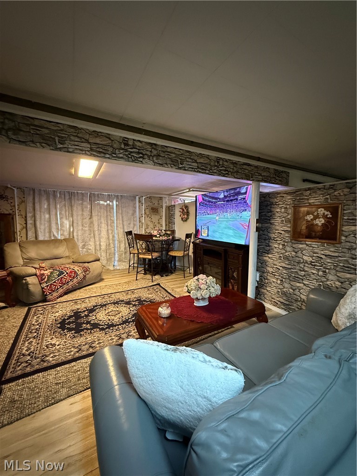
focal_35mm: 14
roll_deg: -1.3
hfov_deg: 85.7
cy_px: 238
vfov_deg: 102.1
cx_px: 178
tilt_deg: -4.5
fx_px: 193
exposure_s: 1/40
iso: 1250
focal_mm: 2.22
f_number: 2.2
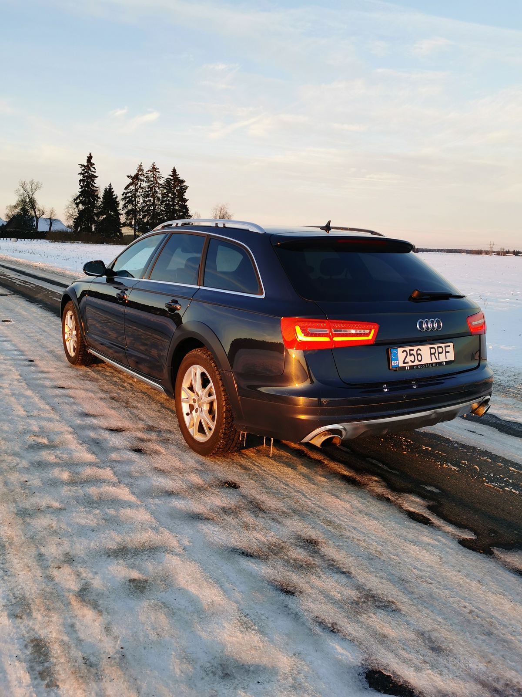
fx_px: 543
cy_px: 348
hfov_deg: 51.4
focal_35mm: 27
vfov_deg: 65.3
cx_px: 261
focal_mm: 5.56
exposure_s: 1/485
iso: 50
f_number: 1.6
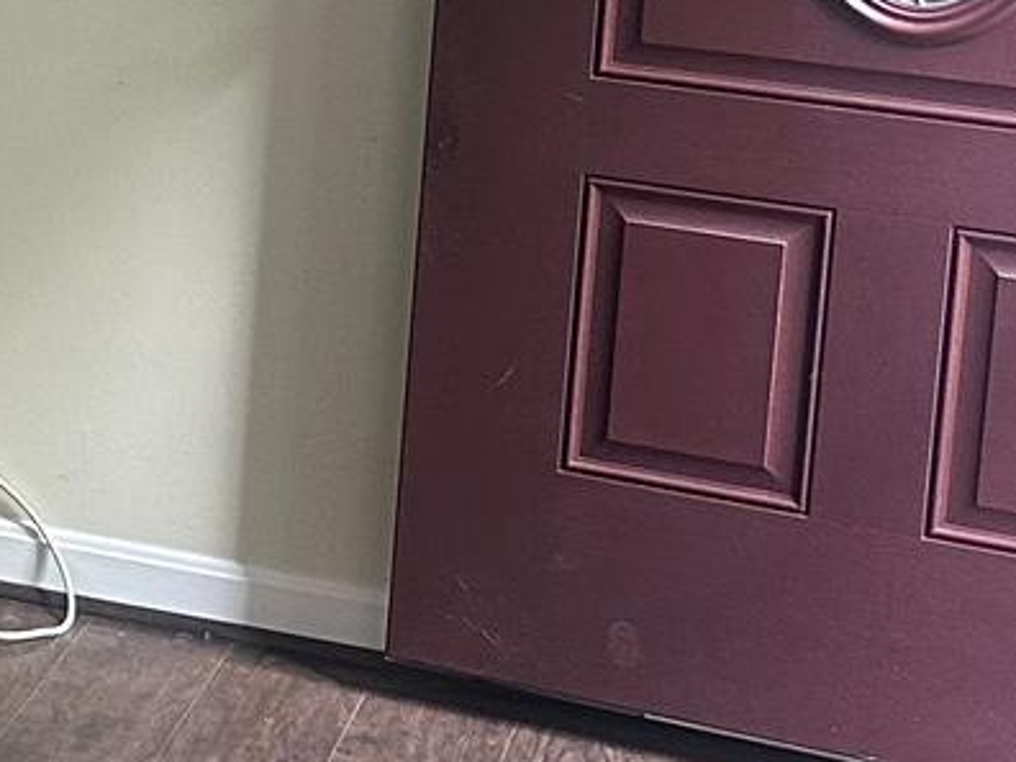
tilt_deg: -6.4
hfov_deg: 13.3
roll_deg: -2.2
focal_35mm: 124
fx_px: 3639
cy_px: -223
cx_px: -1121
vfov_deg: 11.6
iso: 250
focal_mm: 6.86
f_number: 1.78
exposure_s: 1/105
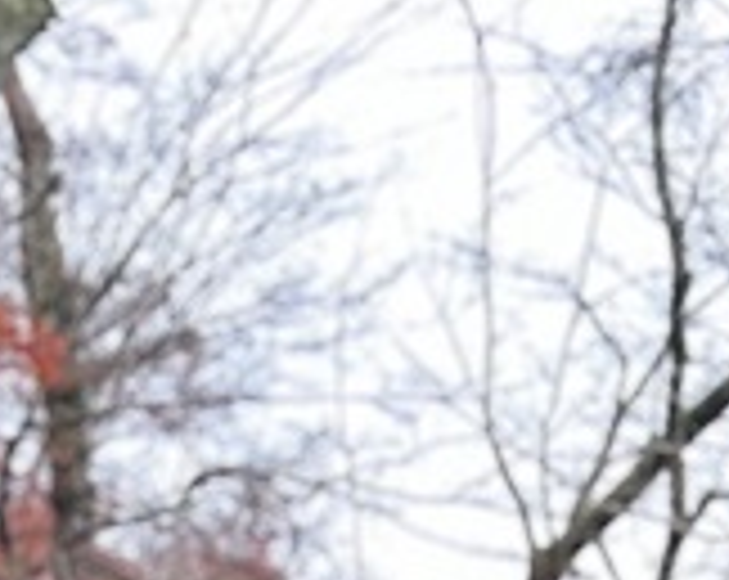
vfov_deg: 10.5
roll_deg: +0.2
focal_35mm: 128
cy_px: 1333
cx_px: -178
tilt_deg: +5.2
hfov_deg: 14.5
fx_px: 2757
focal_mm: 5.7
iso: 50
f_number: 1.5
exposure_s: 1/121
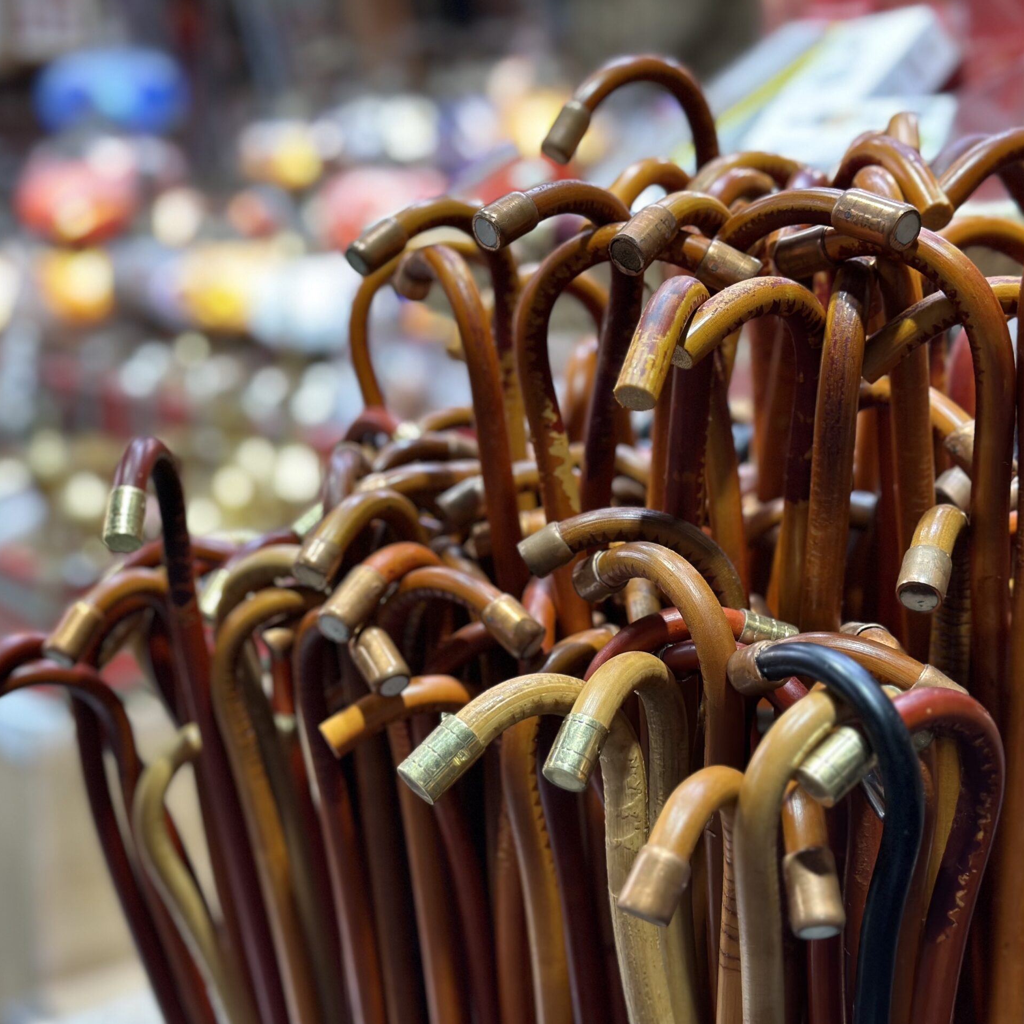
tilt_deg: -12.3
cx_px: 428
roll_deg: +1.3
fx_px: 1908
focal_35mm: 57
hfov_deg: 30.0
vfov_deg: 30.0
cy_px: 512
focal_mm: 6.86
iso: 100
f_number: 1.78
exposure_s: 1/100
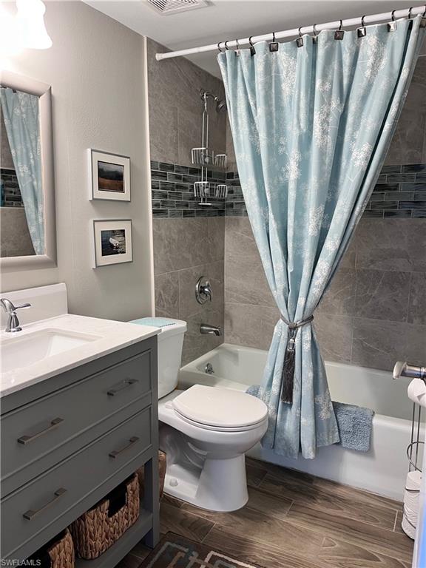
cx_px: 213
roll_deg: +0.8
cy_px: 284
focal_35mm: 26
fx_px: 427
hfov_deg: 53.1
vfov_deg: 67.3
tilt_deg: -8.8
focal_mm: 5.1
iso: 100
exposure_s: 1/60
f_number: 1.6
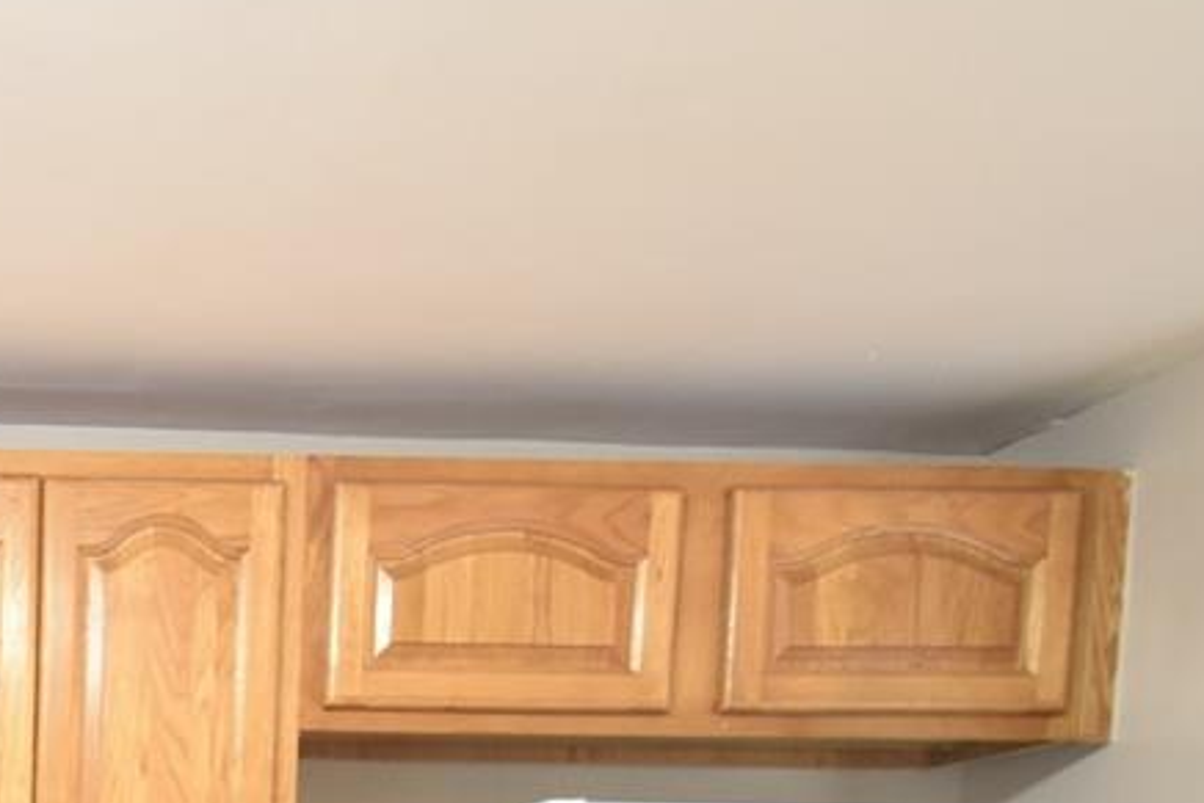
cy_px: 1214
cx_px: -86
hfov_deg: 32.4
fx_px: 1840
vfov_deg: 20.8
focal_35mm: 55
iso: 800
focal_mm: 10
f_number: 3.5
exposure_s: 1/20
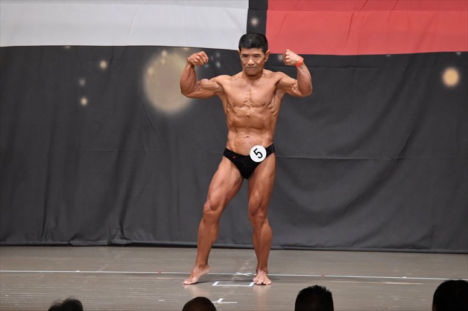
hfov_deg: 9.2
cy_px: 156
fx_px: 2924
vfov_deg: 6.1
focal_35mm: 225
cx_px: 234
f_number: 5.6
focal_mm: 150
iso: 6400
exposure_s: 1/400
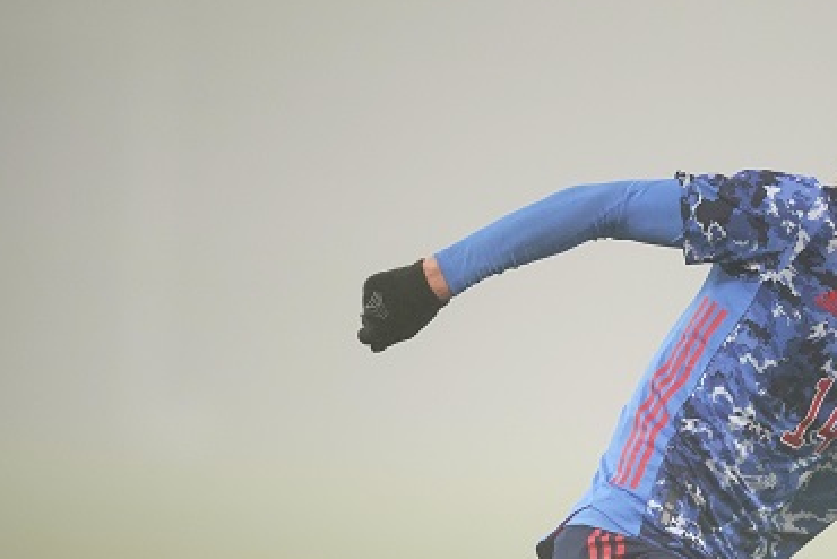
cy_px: 574
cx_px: 722
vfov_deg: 1.6
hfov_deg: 2.4
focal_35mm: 864
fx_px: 20095
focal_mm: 400
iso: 2500
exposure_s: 1/1250
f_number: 2.8
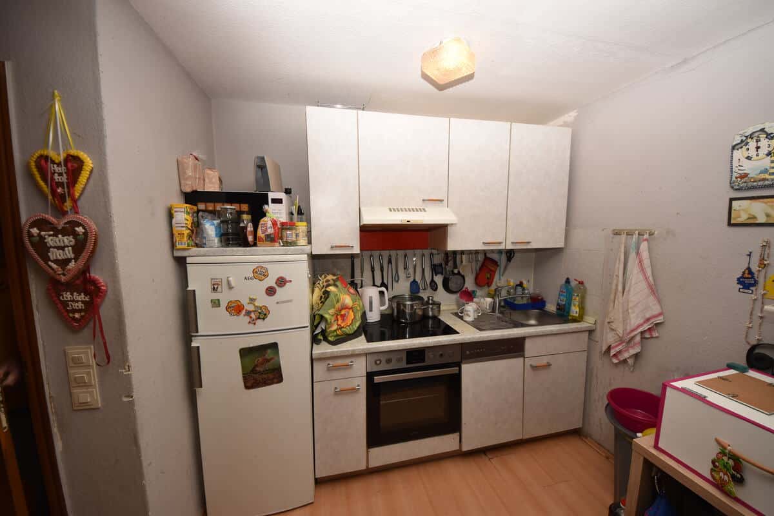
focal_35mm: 12
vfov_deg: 90.0
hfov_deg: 112.6
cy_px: 258
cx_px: 387
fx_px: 258
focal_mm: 8
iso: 200
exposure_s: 1/60
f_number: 5
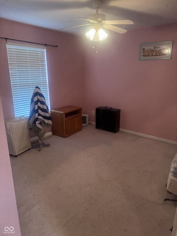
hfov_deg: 56.8
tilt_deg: -18.3
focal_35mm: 24
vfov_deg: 71.6
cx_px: 88
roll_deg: -0.9
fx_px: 164
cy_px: 118
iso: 500
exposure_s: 1/60
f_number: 1.78
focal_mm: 6.76
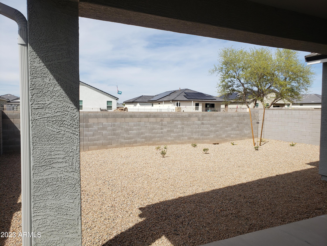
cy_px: 123
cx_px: 164
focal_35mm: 26
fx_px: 246
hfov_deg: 67.3
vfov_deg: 53.1
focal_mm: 4.3
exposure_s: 1/1623
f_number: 2.4
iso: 50
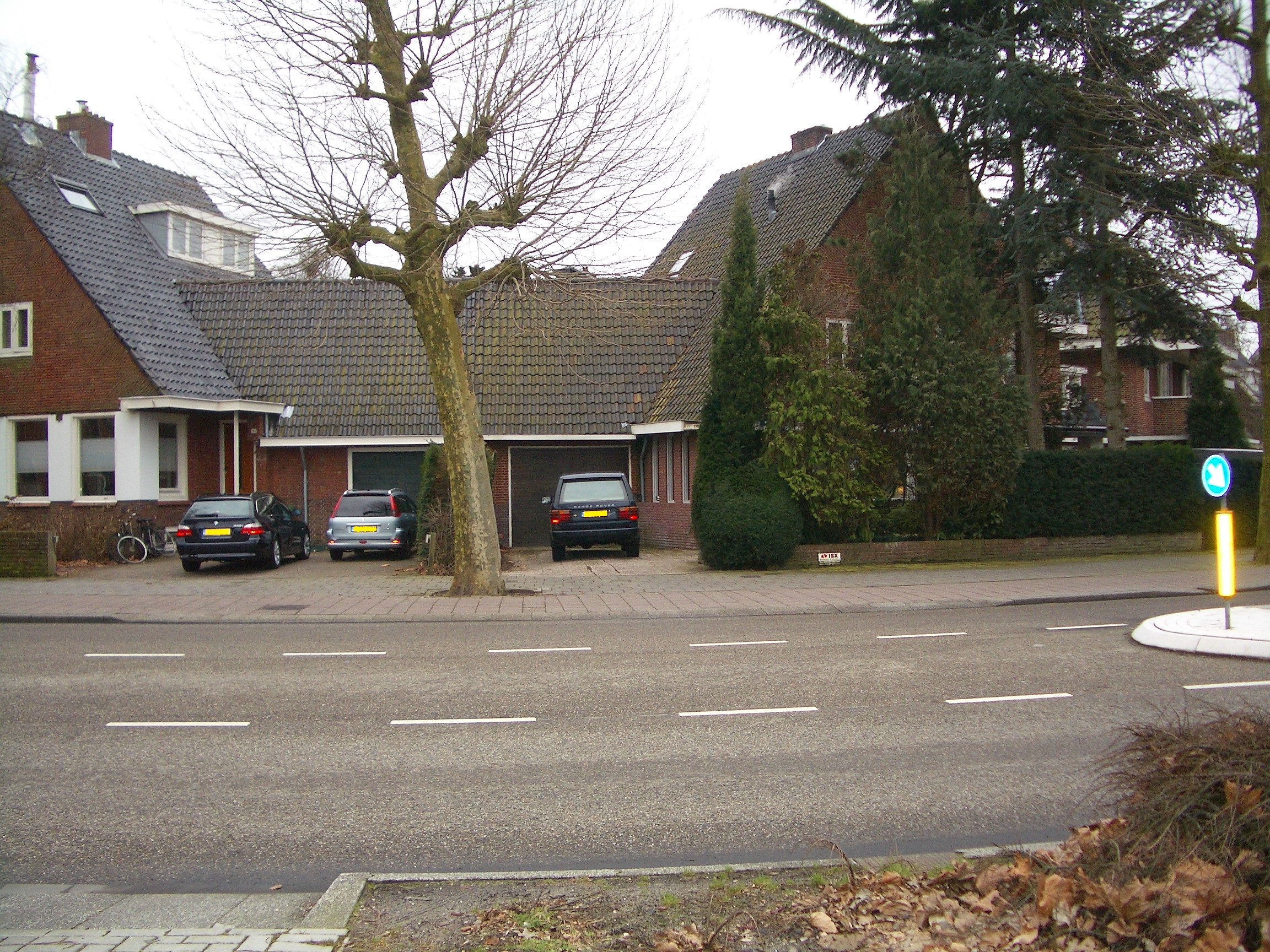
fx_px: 1284
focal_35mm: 35
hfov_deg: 52.6
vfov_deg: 40.7
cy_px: 476
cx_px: 635
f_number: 2.6
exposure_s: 1/200
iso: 100
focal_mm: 5.8
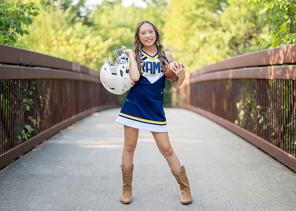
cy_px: 100
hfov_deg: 30.7
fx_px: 540
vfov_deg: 22.1
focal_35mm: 64
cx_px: 154
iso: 100
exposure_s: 1/640
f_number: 1.2
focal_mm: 50
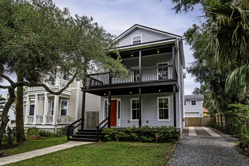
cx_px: 150
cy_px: 104
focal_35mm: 19
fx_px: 131
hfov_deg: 85.8
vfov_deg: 63.6
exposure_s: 1/640
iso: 320
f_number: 5.6
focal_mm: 15
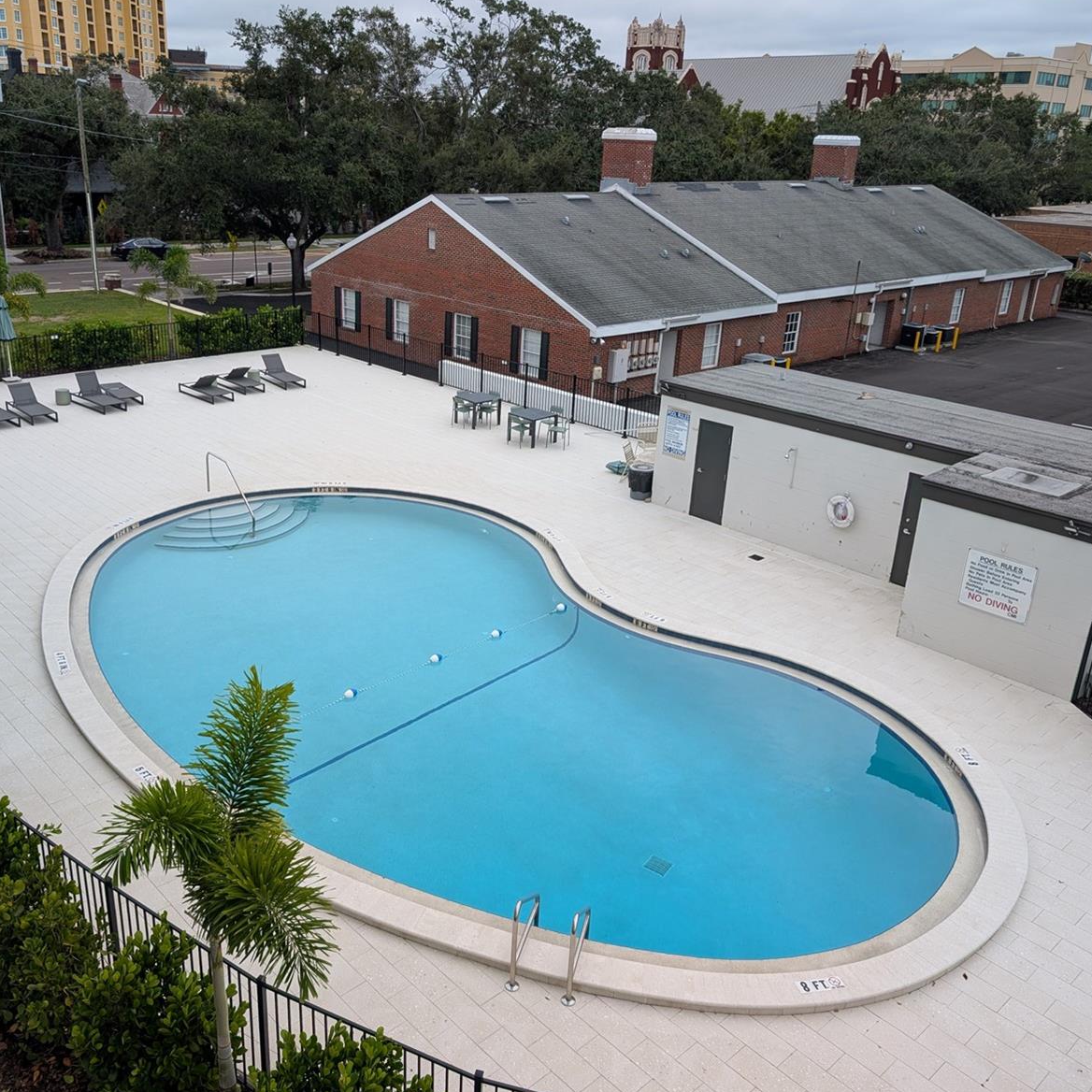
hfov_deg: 55.4
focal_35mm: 29
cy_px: 535
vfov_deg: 55.6
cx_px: 460
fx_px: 1035
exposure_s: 1/661
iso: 26
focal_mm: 6.9
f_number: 1.68
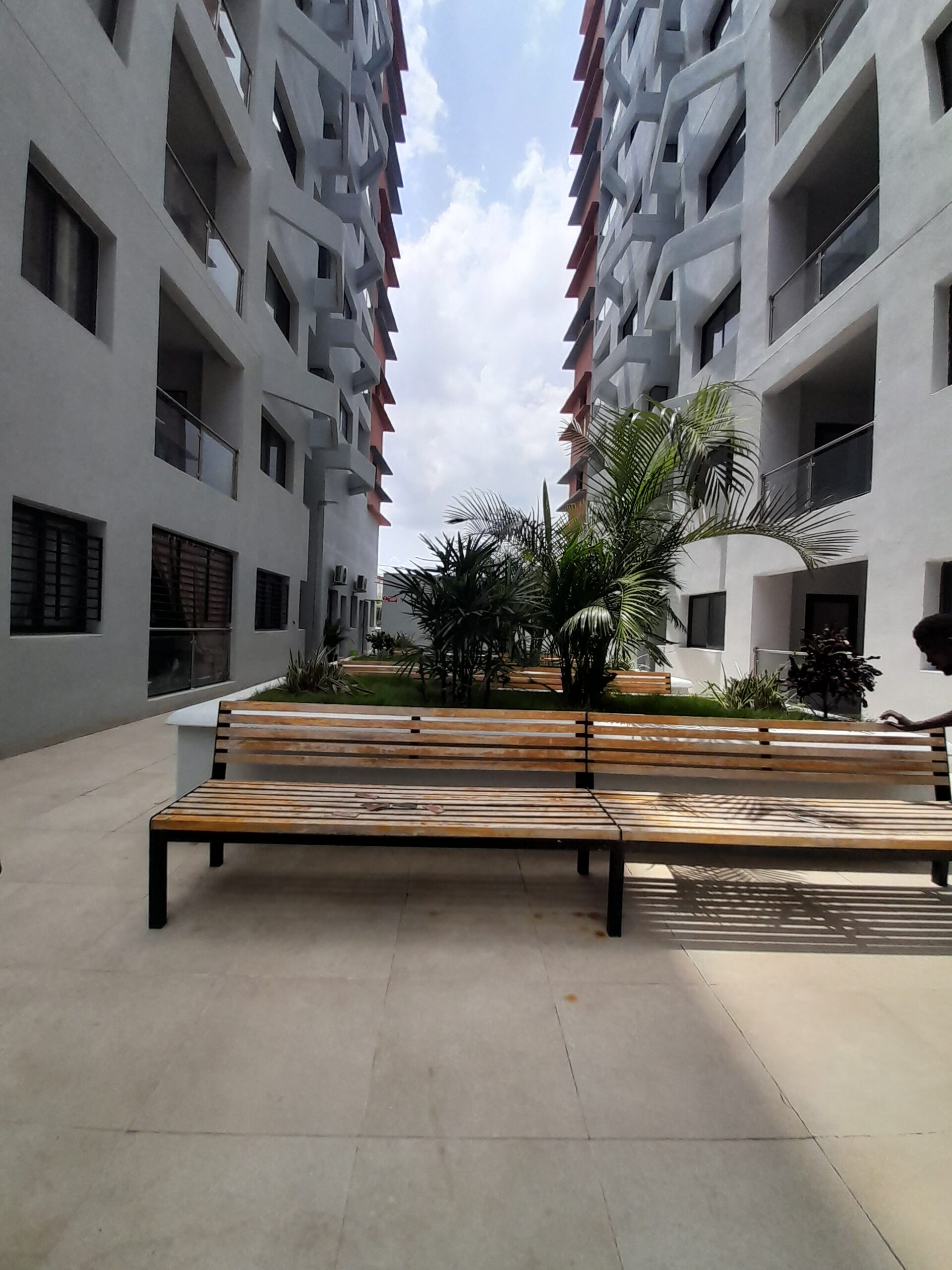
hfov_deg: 89.9
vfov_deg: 106.2
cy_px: 635
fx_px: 477
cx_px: 476
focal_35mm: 13
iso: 40
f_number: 2.2
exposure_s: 1/1232
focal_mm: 1.13
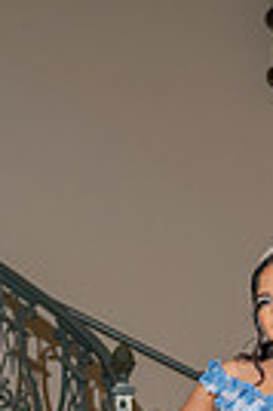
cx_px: 227
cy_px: 584
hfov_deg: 8.1
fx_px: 1916
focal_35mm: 168
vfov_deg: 11.8
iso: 200
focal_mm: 32
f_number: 2.8
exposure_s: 1/200
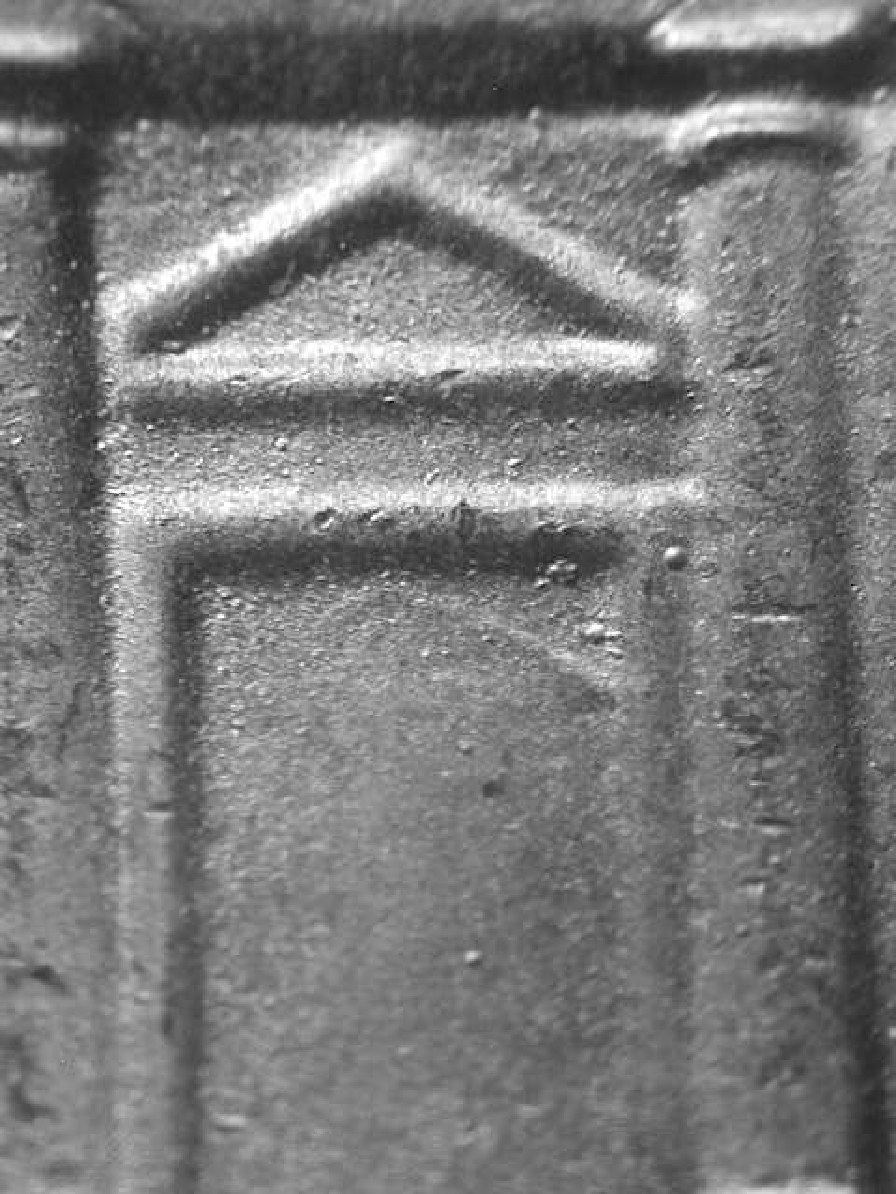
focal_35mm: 150
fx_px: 5177
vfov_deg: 13.2
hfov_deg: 9.9
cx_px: 448
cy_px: 597
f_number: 5
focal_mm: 31.1
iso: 100
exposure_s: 1/10.7
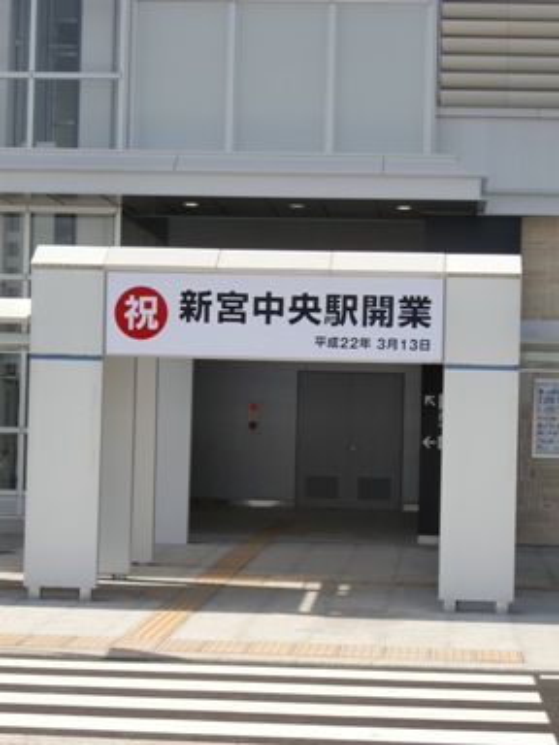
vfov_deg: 21.1
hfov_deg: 15.9
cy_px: 372
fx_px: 2002
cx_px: 280
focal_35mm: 93
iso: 64
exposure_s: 1/320
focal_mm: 16.5
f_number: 5.2
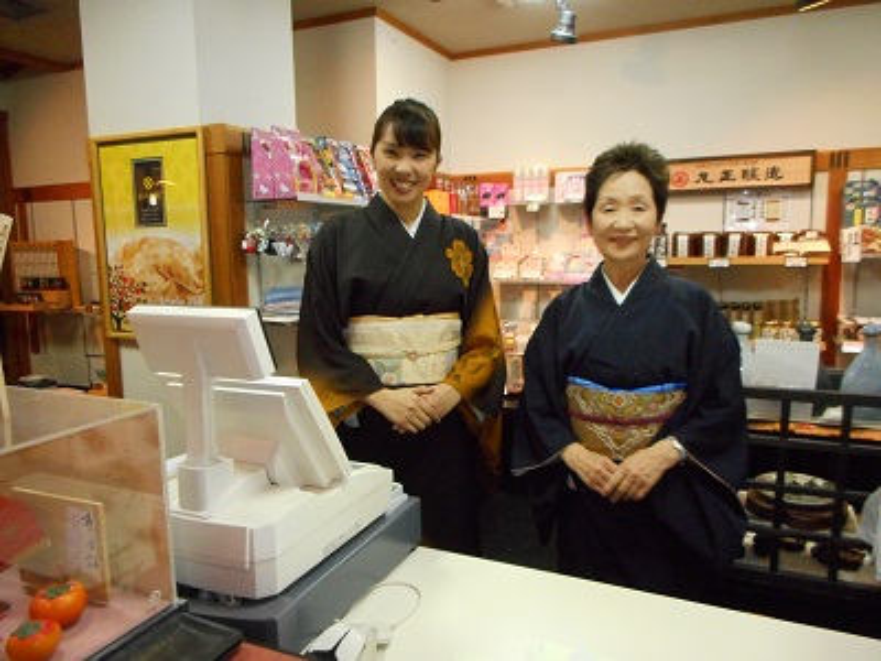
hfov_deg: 69.4
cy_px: 330
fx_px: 636
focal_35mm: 25
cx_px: 440
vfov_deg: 54.9
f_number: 3.7
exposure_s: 1/25
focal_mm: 4.5
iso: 800
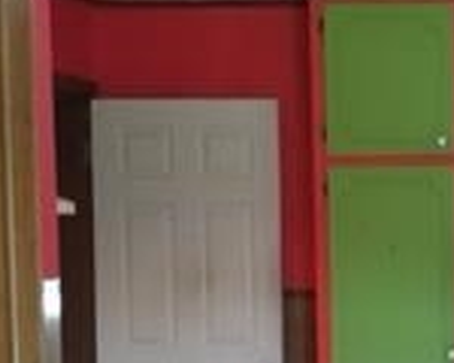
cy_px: 366
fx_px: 1733
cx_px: 690
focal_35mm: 129
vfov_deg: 11.8
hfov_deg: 14.0
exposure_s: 1/30
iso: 125
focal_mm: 3.3
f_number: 2.4
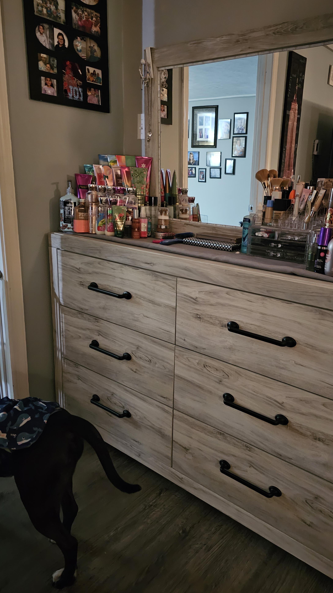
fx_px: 408
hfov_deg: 43.8
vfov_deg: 71.9
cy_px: 293
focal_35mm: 26
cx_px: 217
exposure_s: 1/20
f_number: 1.7
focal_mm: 6.3
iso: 1600
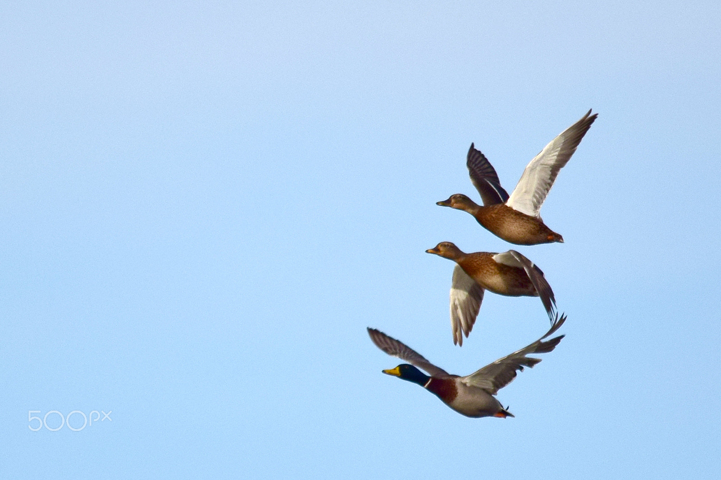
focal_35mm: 750
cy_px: 240
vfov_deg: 1.8
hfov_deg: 2.8
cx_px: 360
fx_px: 15017
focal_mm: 500
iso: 280
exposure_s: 1/2000
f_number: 6.3
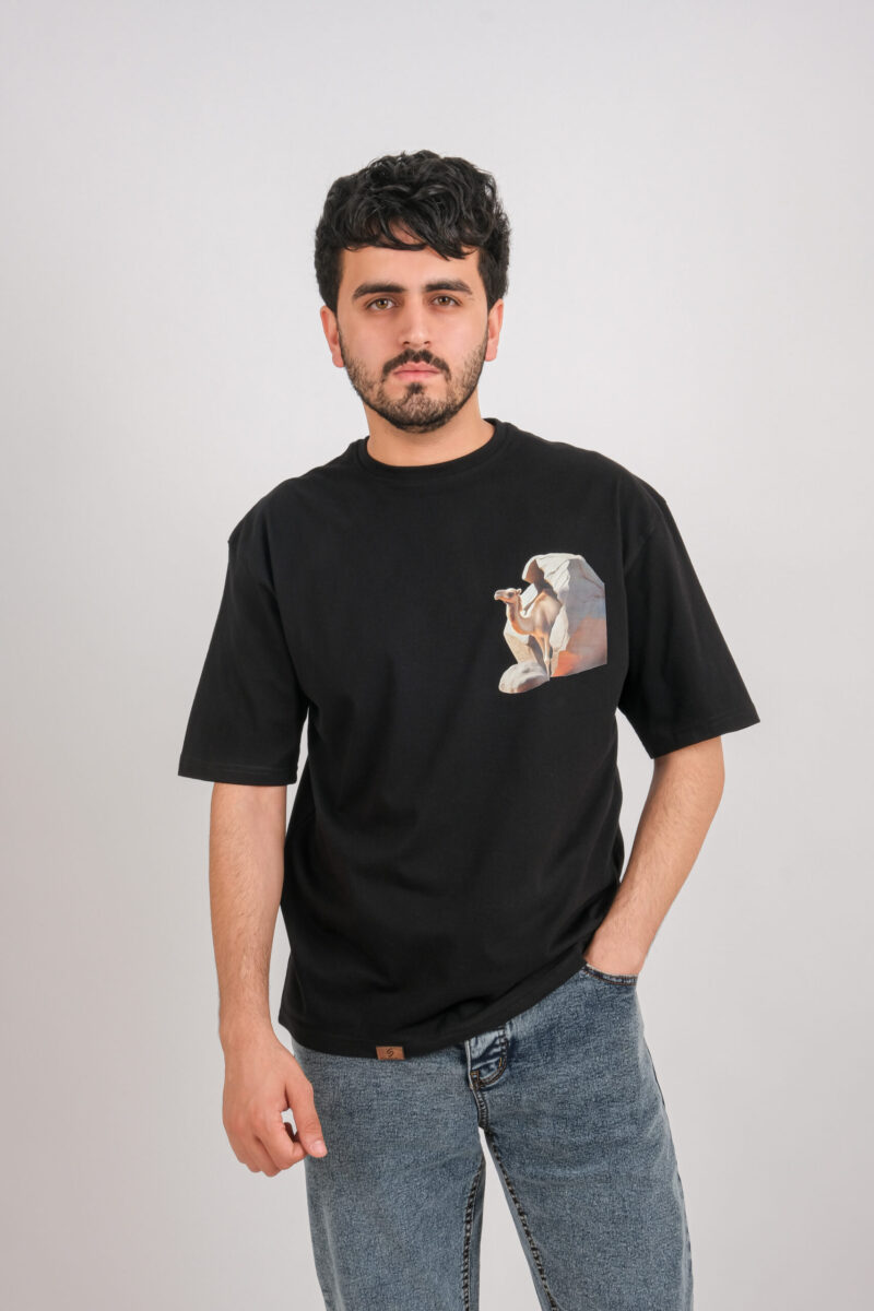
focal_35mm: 67
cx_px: 437
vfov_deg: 30.1
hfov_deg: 20.3
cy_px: 656
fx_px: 2440
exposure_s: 1/125
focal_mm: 44.4
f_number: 14
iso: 200
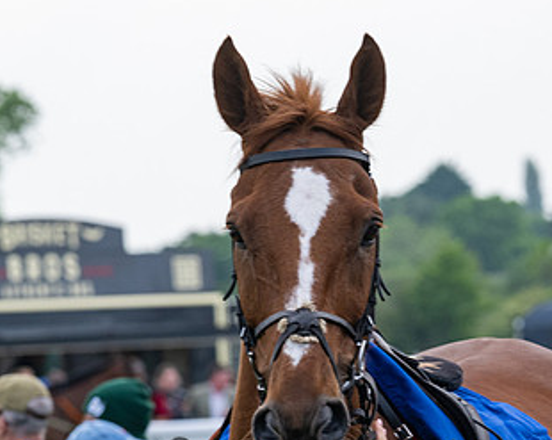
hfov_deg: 4.7
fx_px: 6753
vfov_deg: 3.7
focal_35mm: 414
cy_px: 395
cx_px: 502
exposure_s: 1/500
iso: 400
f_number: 5.6
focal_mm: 135
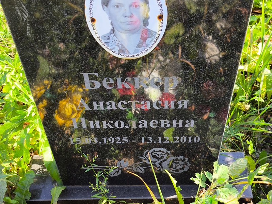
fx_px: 393
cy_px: 102
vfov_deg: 29.1
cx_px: 136
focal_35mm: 50
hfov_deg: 38.2
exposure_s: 1/215
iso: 50
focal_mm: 4.71
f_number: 1.7
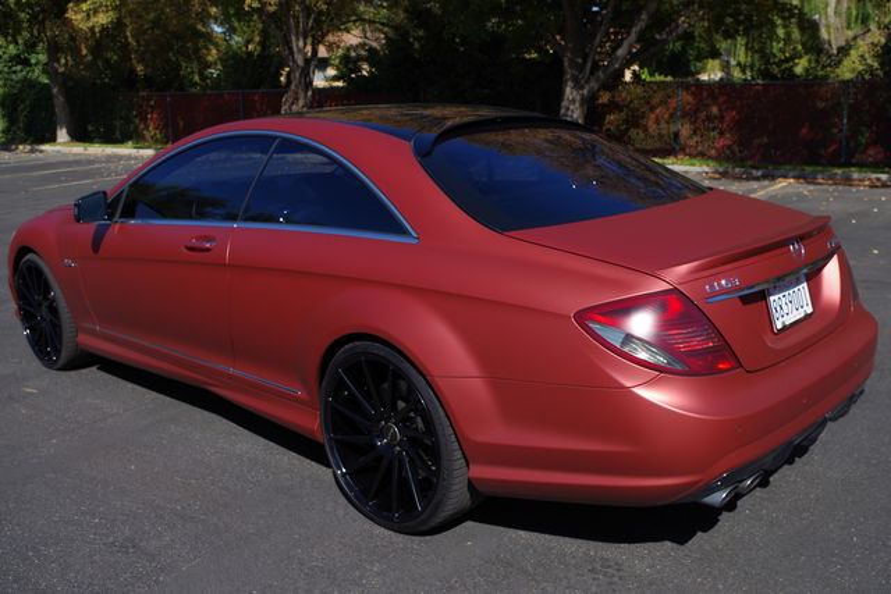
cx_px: 446
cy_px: 297
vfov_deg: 36.9
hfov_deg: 53.1
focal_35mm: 36
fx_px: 891
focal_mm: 24.38
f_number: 7.1
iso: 100
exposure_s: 1/320
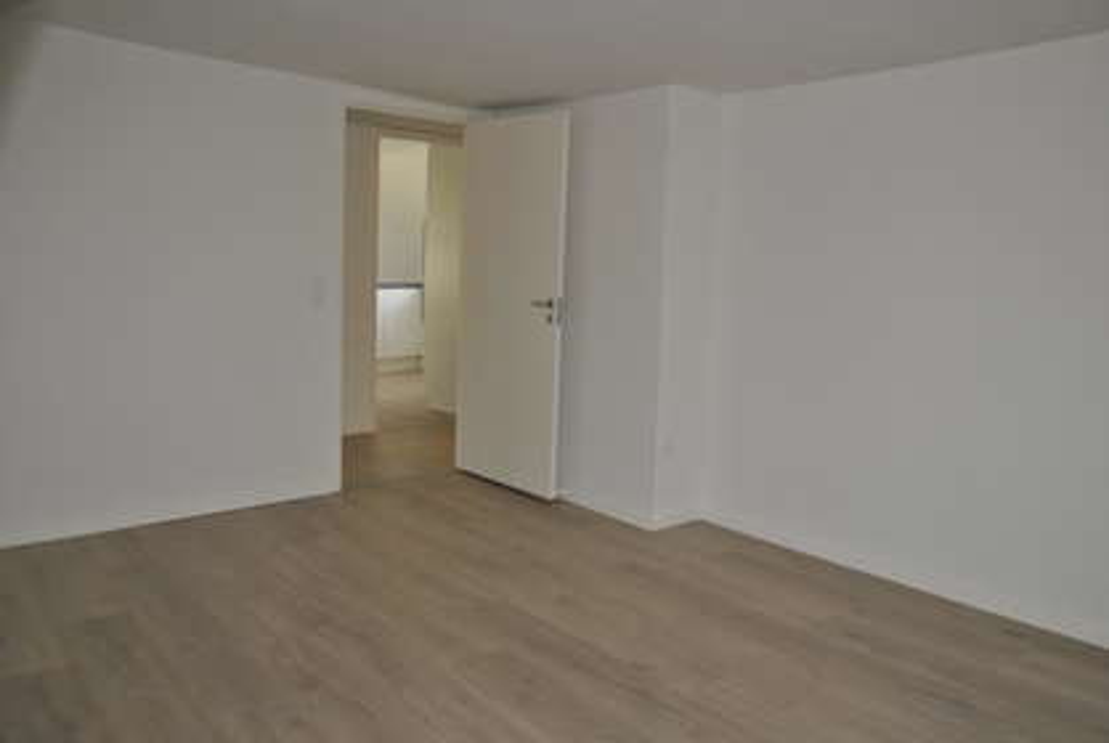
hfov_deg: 67.3
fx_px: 833
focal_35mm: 27
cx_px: 554
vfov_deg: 48.1
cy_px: 372
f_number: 4
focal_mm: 18
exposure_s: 1/60
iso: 200
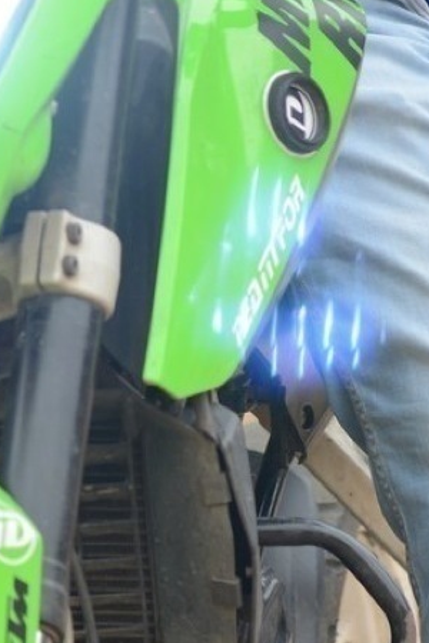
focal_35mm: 540
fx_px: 9652
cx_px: 130
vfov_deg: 3.8
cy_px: 141
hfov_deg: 2.5
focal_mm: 135
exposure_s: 1/200
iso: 250
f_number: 3.5
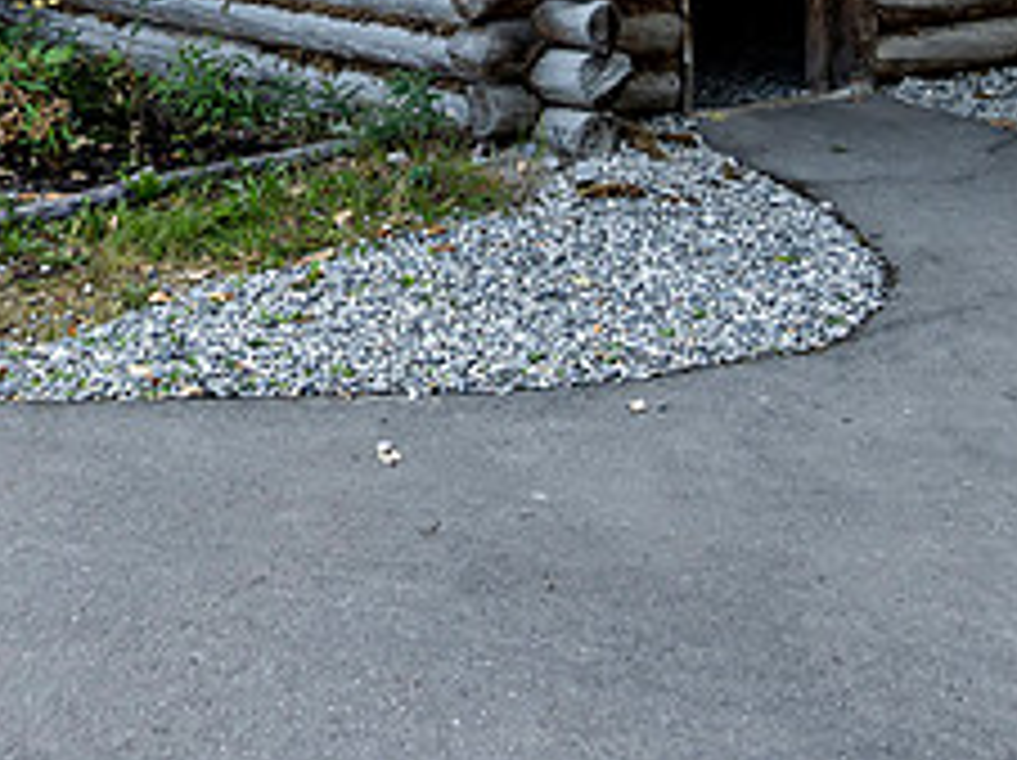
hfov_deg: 26.2
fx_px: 2113
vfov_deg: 19.0
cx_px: 99
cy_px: -209
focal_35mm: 72
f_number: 5.6
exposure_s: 1/160
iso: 400
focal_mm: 14
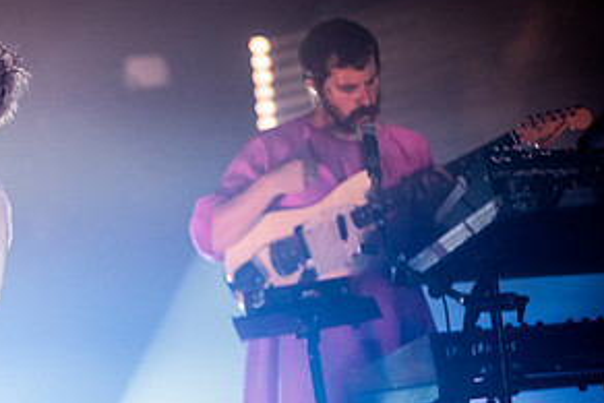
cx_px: 30
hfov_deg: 6.0
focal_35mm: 343
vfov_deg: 4.0
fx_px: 5757
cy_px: 260
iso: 2500
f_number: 3.2
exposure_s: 1/500
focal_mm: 160
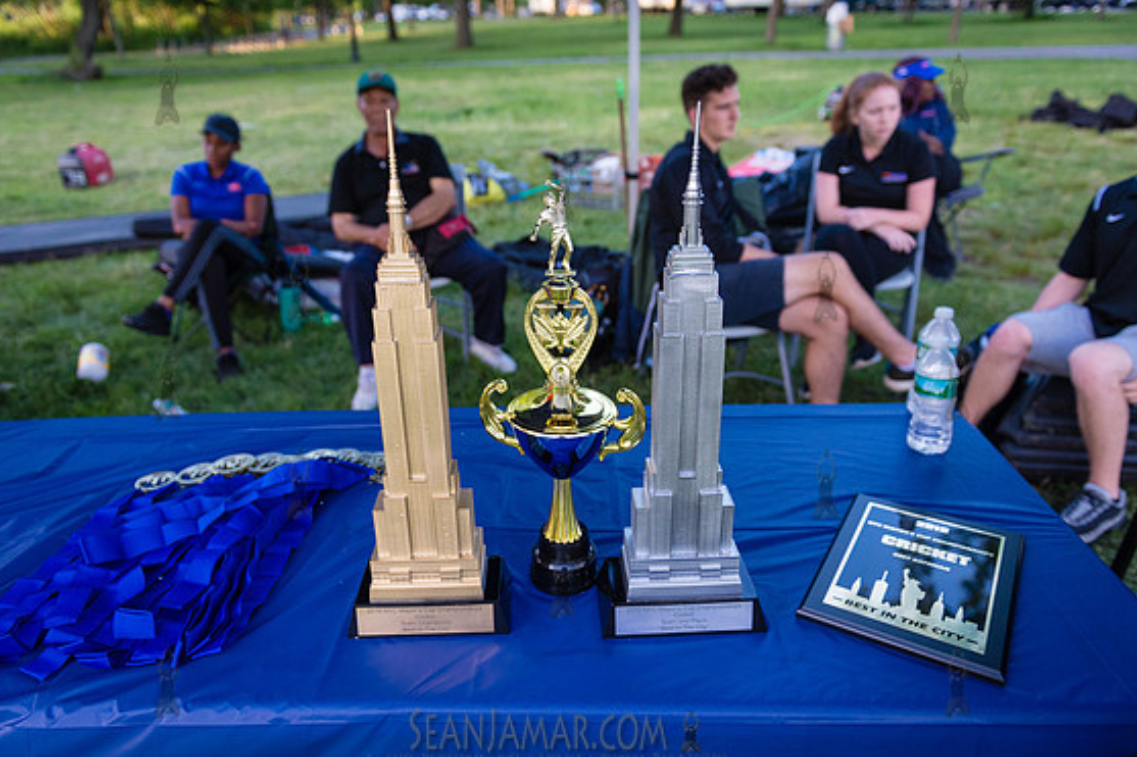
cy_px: 385
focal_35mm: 25
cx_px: 561
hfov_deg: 71.5
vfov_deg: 51.3
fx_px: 789
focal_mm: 24
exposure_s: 1/1000
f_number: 2.8
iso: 1600
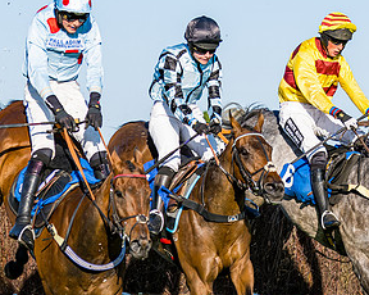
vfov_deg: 6.3
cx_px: 297
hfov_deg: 7.9
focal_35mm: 244
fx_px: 2663
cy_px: 366
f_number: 4
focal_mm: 70
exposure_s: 1/2000
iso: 200
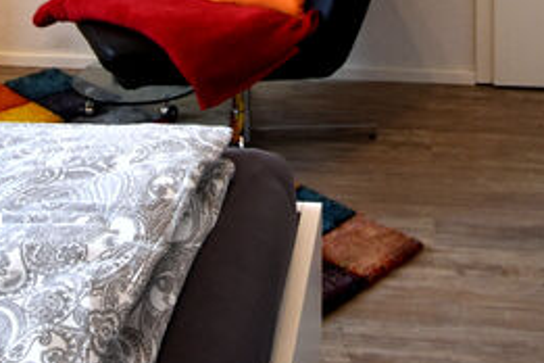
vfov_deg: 15.0
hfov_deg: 24.4
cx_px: 352
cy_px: -223
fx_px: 1252
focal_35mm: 83
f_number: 4
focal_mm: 15
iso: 400
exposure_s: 1/60
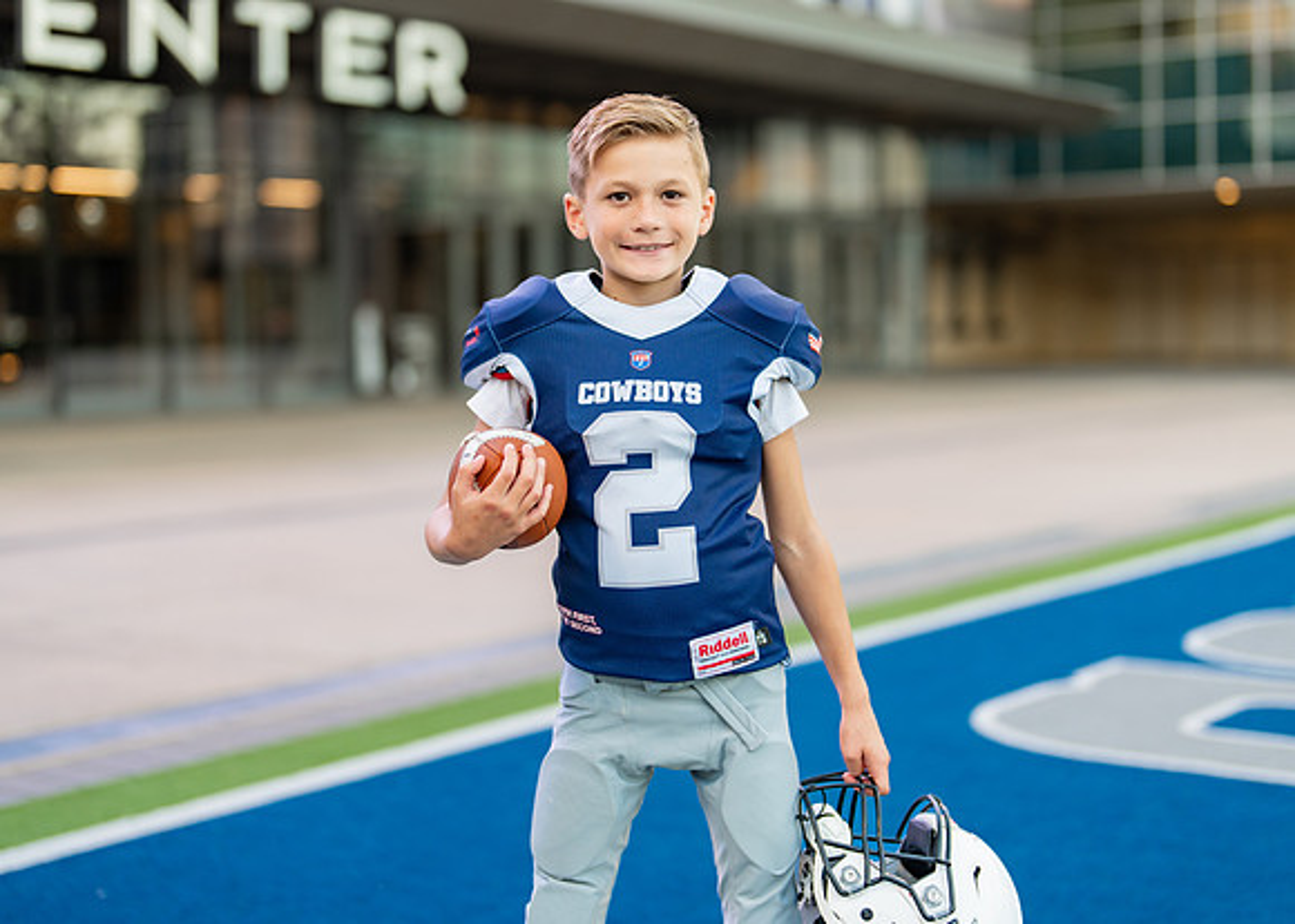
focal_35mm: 60
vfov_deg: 23.8
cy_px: 404
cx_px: 643
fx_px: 2195
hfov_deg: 32.9
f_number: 1.2
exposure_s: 1/400
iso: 160
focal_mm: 50
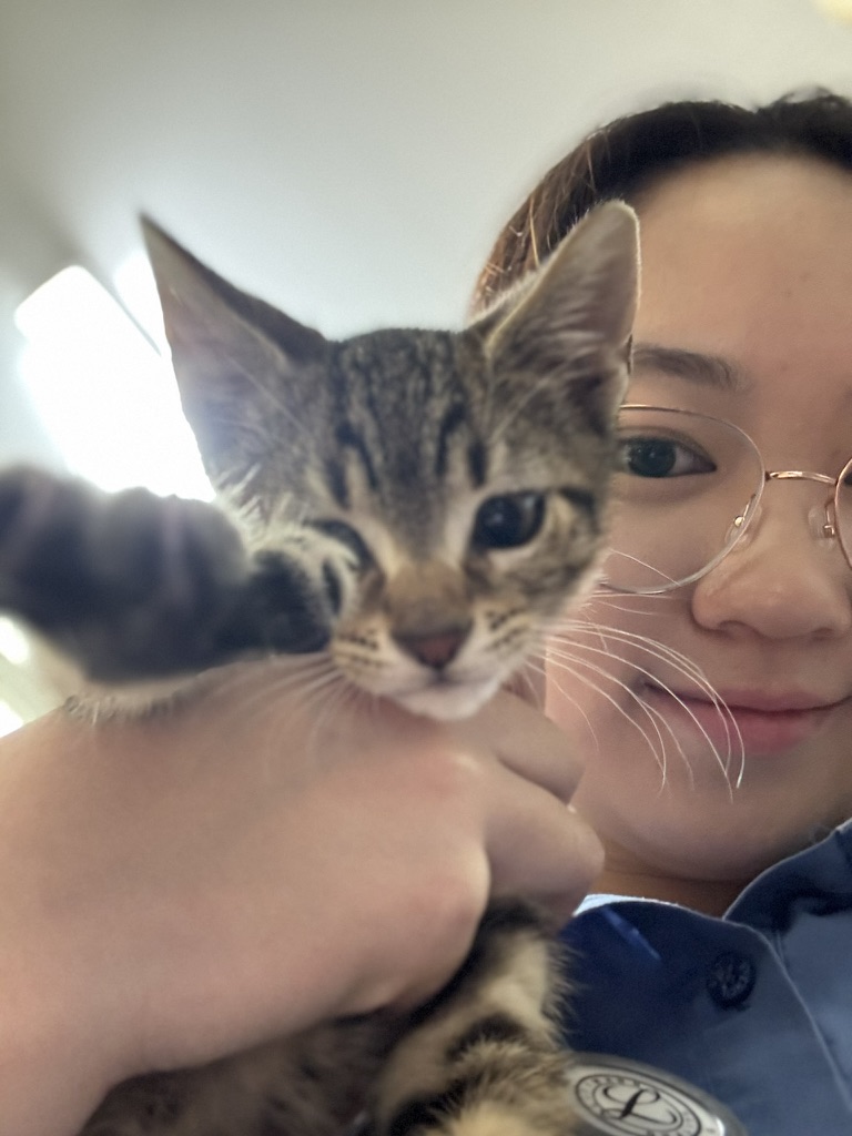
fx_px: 985
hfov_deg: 46.8
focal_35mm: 30
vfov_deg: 60.0
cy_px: 568
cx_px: 426
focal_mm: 2.69
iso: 500
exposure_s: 1/25
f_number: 1.9
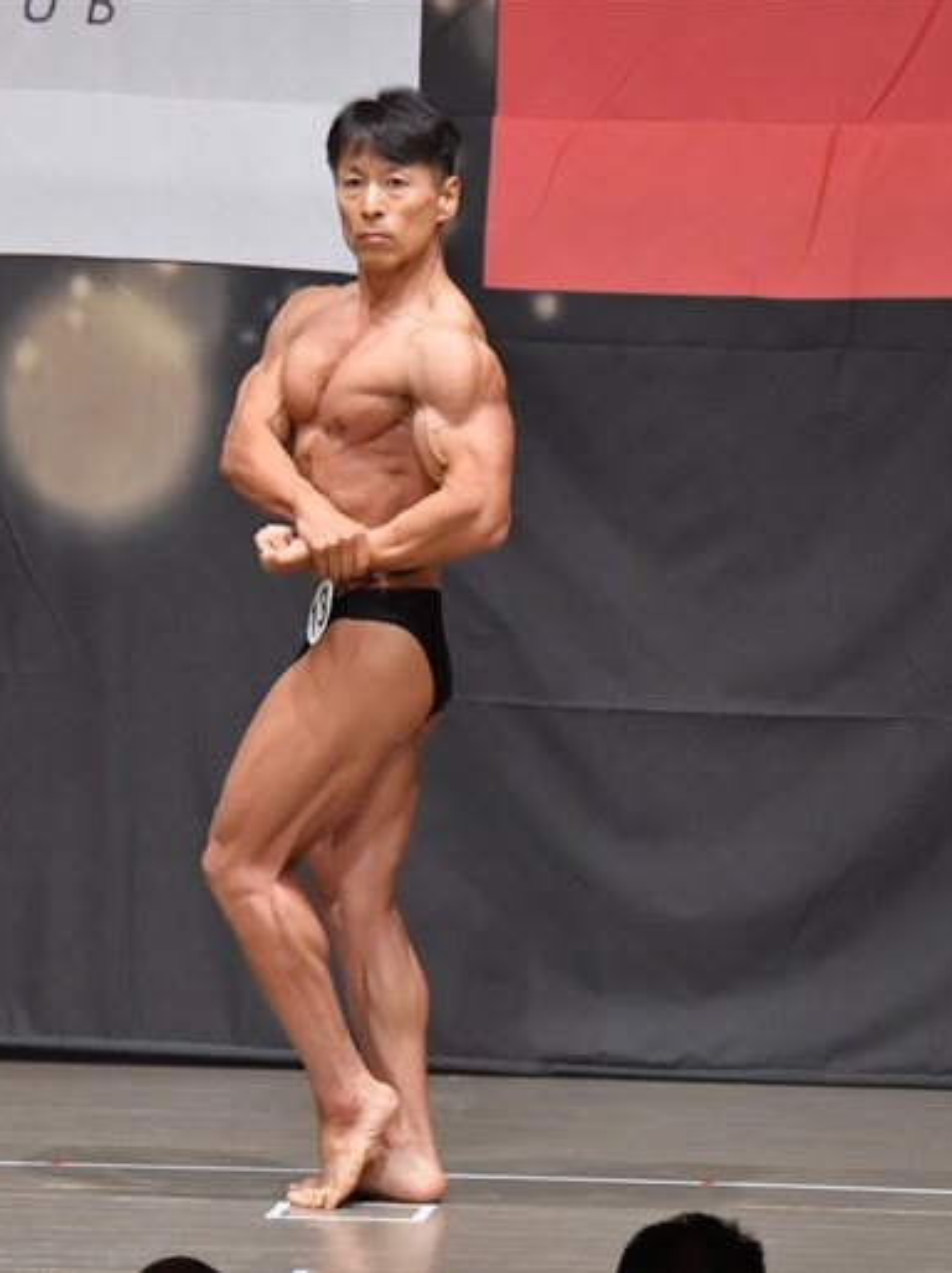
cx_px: 299
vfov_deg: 6.1
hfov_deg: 4.5
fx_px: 12006
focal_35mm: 327
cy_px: 638
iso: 6400
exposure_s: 1/400
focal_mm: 150
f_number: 5.6
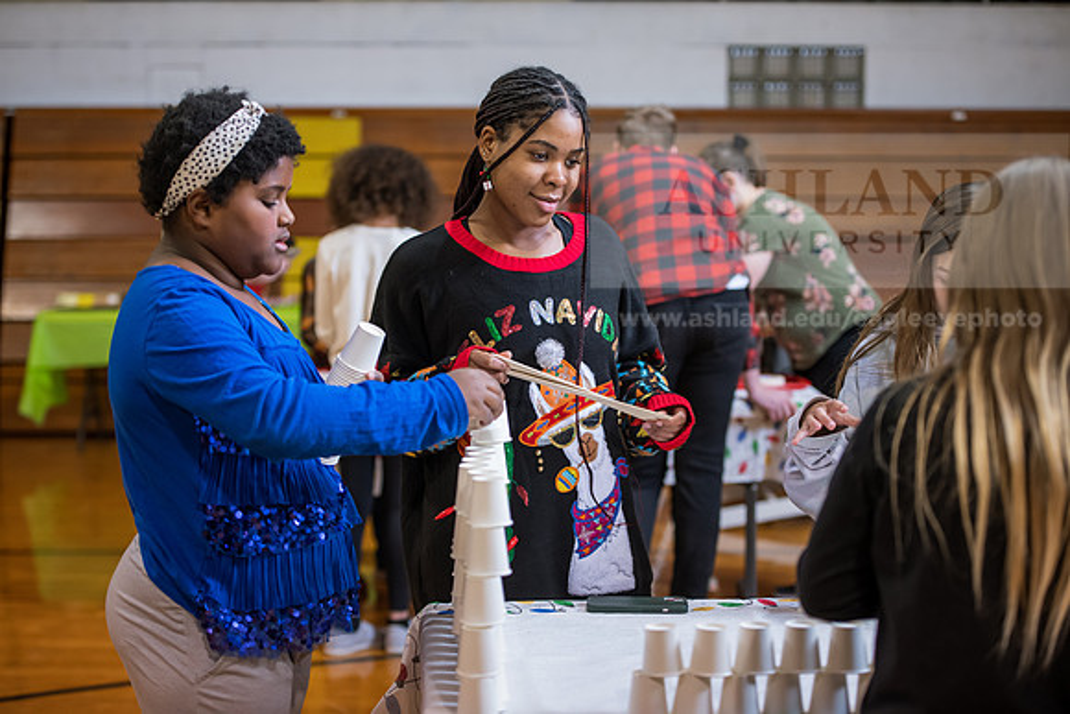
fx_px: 2081
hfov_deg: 28.8
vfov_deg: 19.5
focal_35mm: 70
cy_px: 357
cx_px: 535
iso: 1000
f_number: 3.2
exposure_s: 1/200
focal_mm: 70
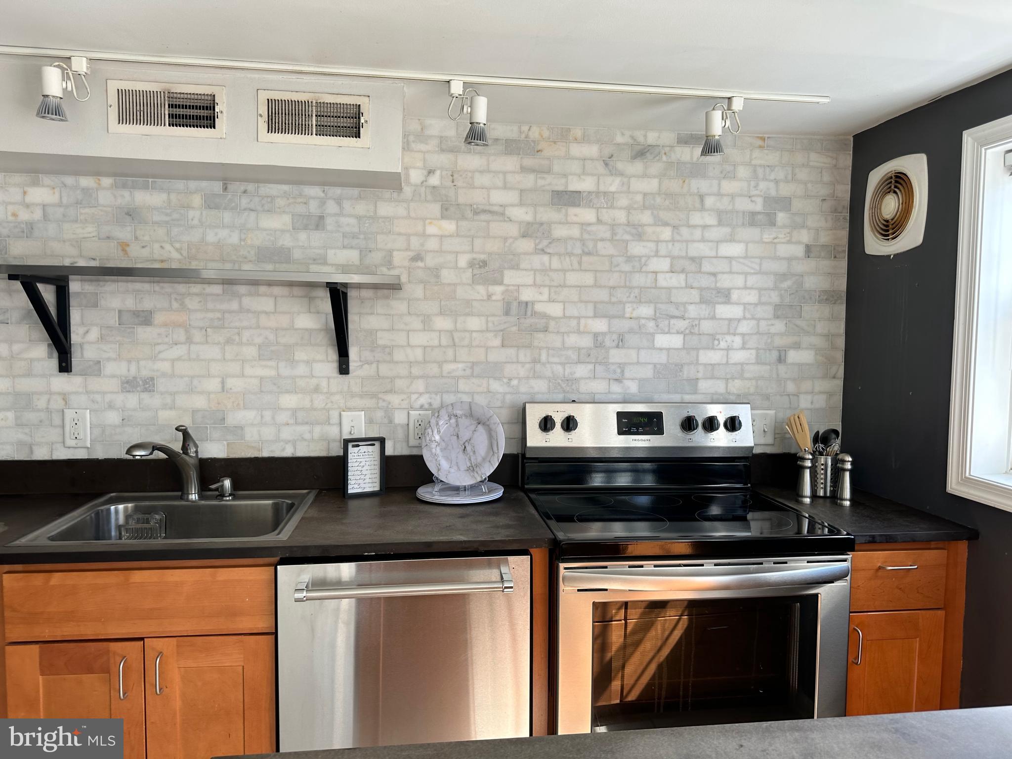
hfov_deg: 71.6
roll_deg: -0.9
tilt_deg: -6.3
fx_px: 702
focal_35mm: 24
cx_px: 506
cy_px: 380
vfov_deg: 56.8
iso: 64
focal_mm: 6.86
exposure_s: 1/127
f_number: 1.78
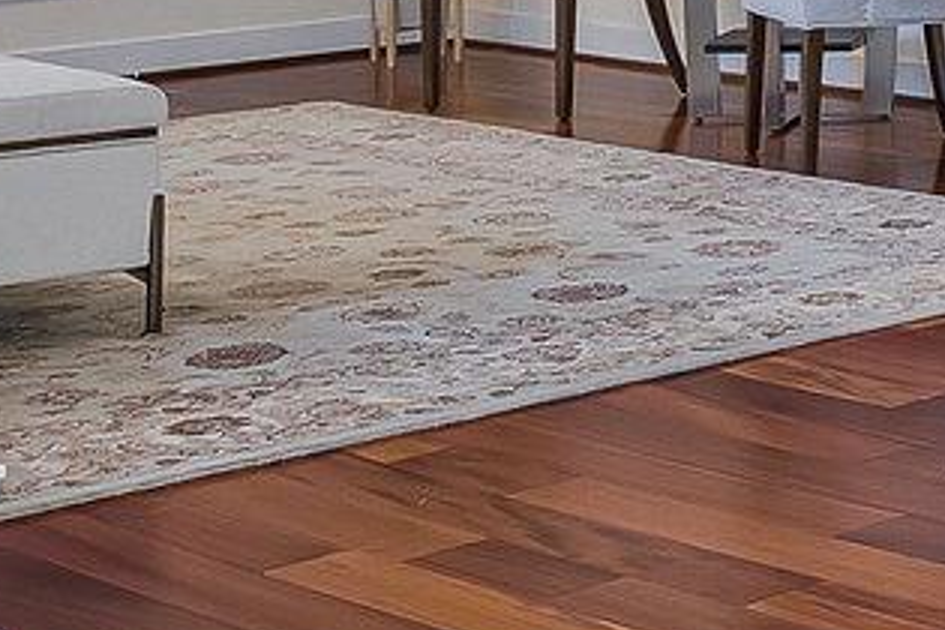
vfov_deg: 12.5
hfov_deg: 15.5
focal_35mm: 104
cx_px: 1920
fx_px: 2730
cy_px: -302
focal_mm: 16
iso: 1250
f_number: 7.1
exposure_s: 1/25
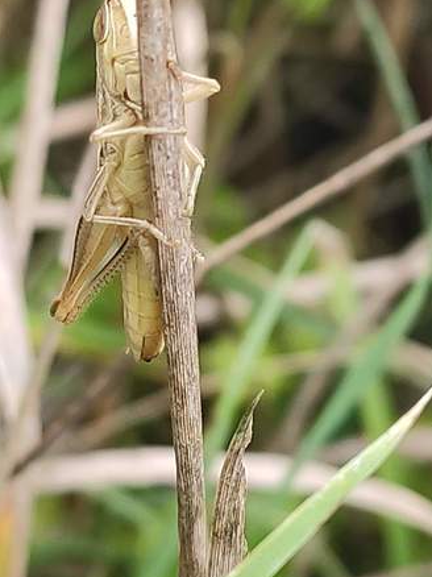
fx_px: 633
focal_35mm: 38
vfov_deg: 49.0
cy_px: 270
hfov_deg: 37.6
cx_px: 188
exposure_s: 1/247
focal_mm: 4.77
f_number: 1.75
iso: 112
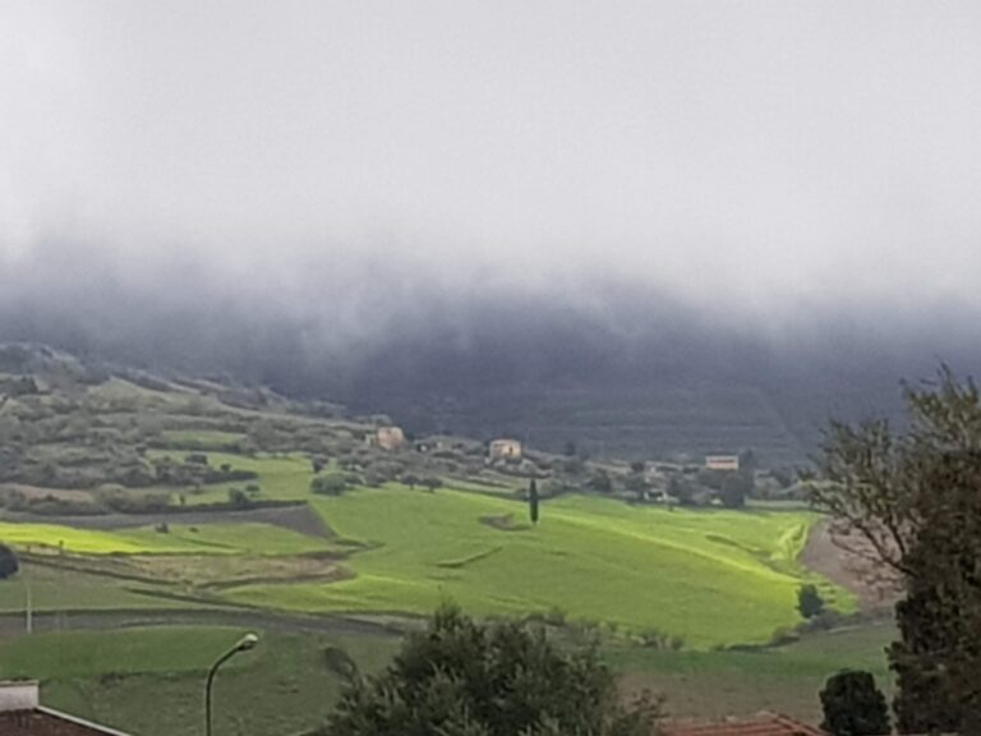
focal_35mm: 26
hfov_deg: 67.3
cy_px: 368
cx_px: 490
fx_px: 737
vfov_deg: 53.1
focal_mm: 4.2
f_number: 1.7
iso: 40
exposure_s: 1/1092
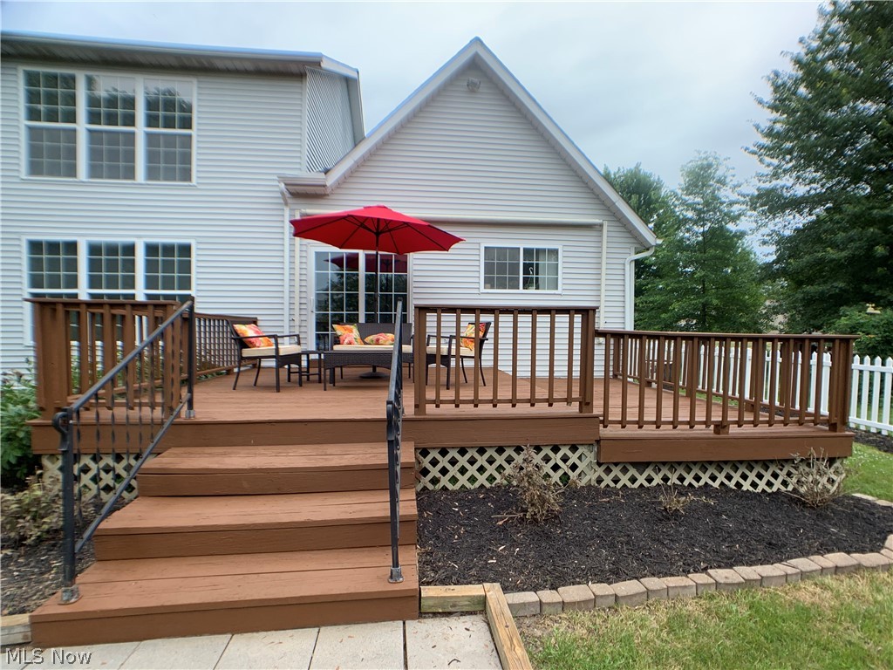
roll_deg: +0.2
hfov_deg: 67.3
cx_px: 446
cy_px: 335
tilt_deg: -1.8
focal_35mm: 26
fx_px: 671
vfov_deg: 53.1
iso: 25
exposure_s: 1/1350
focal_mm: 4.25
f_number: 1.8
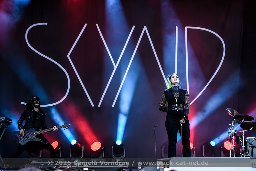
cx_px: 128
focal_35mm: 70
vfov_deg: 19.5
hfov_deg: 28.8
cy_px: 86
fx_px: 498
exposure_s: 1/500
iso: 200
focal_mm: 70
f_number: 2.8
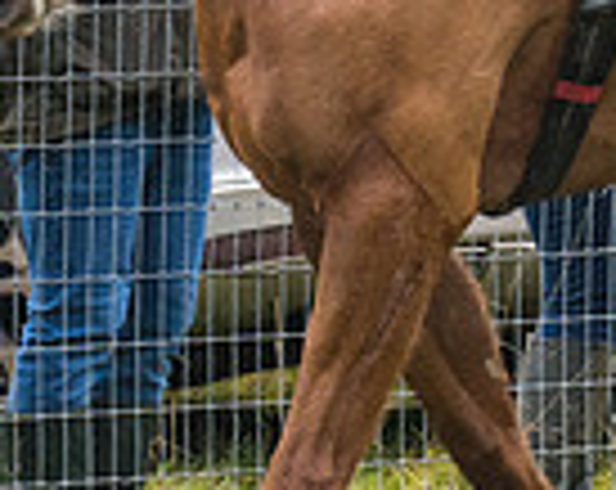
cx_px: 813
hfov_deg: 1.8
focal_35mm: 1069
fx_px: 19448
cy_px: -71
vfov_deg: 1.4
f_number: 4
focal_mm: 135
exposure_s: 1/640
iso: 800
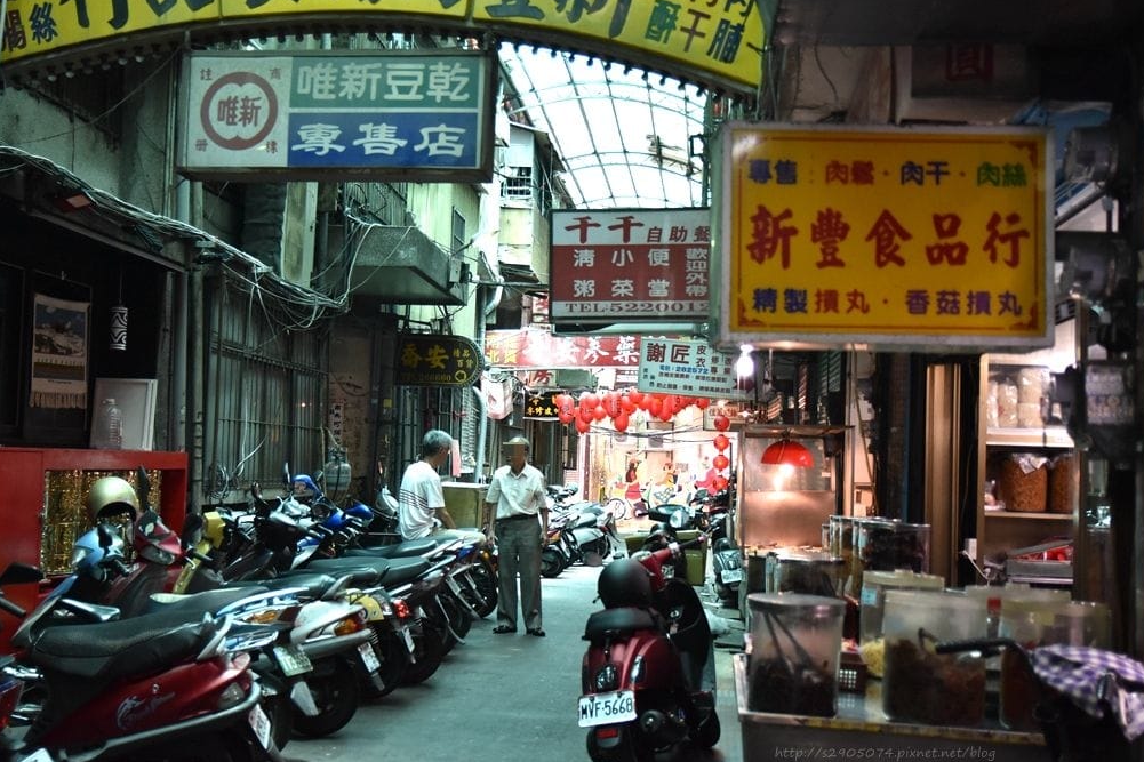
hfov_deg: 44.0
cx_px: 566
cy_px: 387
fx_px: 1414
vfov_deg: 30.2
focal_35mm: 45
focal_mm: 29
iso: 1250
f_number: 2.8
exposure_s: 1/250
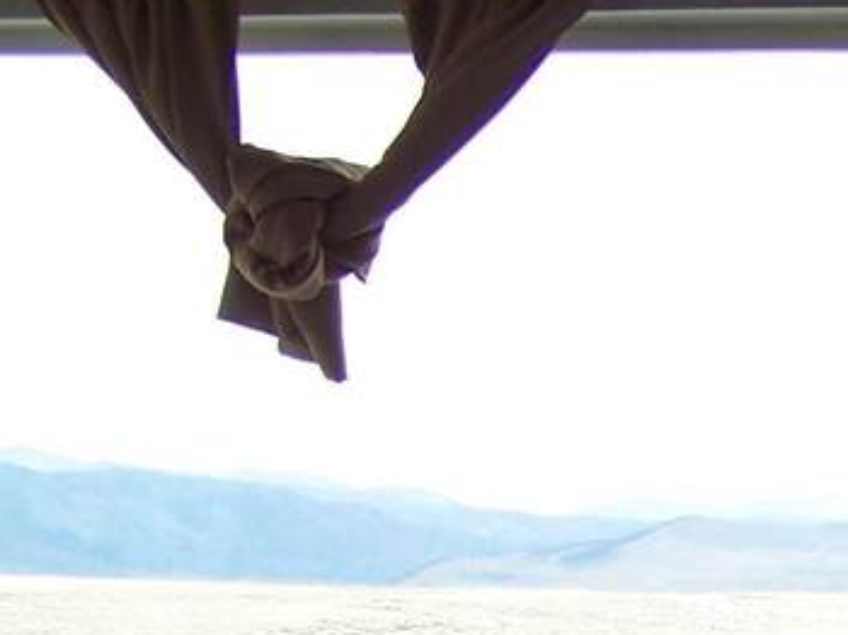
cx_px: 1044
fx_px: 3403
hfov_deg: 13.8
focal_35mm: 139
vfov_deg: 10.3
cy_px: 979
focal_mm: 6.3
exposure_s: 1/160
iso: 64
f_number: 2.8
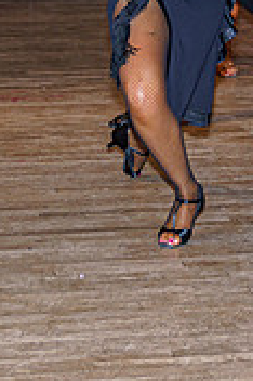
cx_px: 339
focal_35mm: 183
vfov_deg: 10.9
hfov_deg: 7.4
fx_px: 1933
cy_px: -145
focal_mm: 29
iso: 200
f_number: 2.8
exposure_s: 1/160
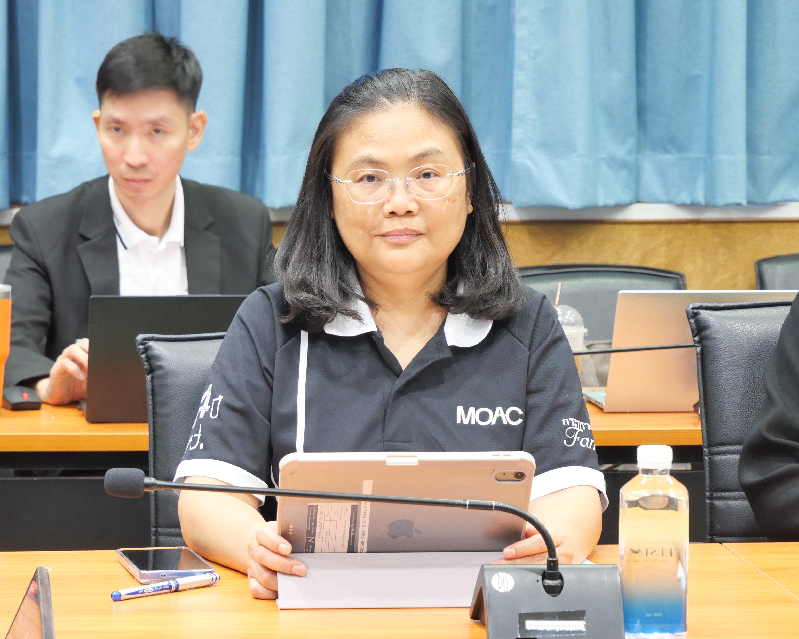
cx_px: 384
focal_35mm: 116
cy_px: 320
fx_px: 2743
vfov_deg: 13.3
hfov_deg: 16.6
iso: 1000
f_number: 5.6
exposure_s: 1/6
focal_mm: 50
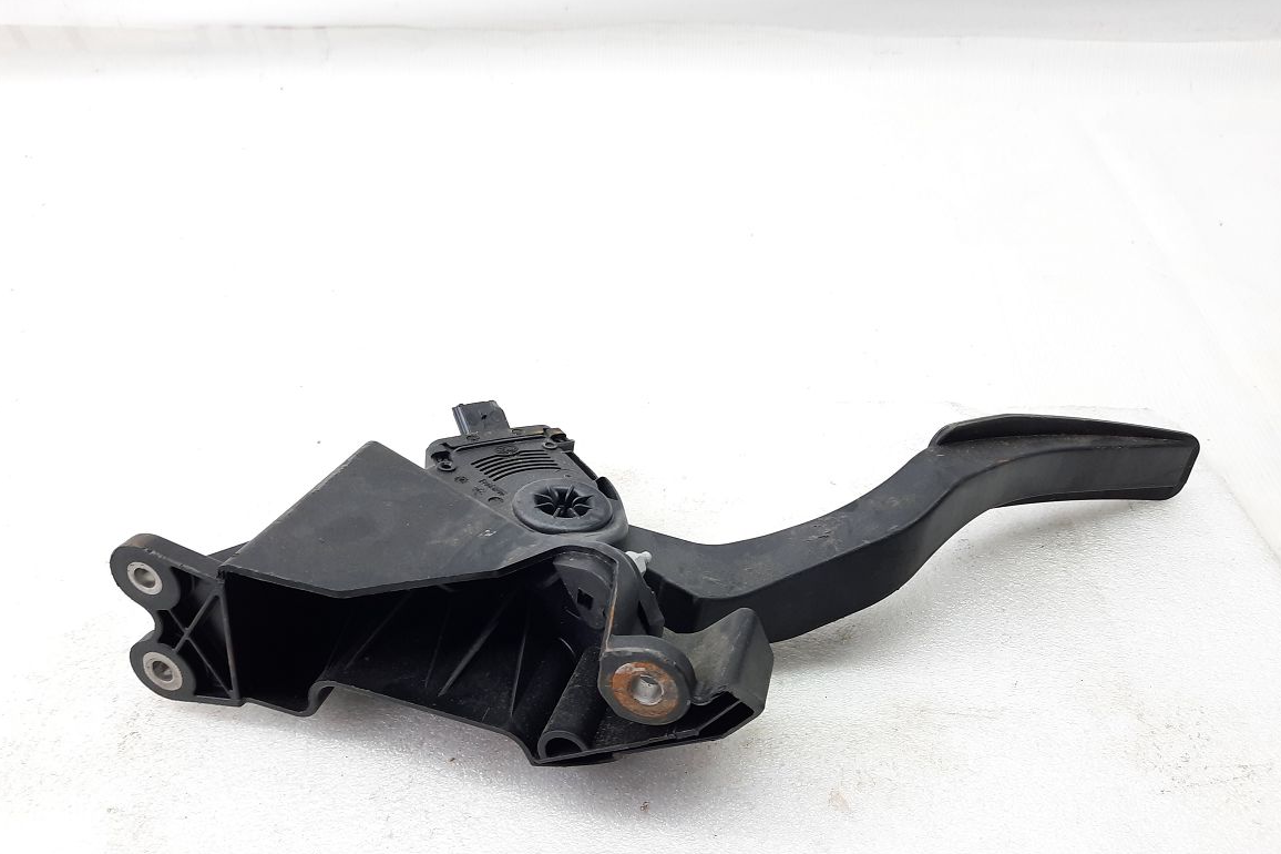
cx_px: 623
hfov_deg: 67.4
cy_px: 477
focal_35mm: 27
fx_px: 960
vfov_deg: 47.8
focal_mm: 4.6
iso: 100
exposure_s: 1/50
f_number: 2
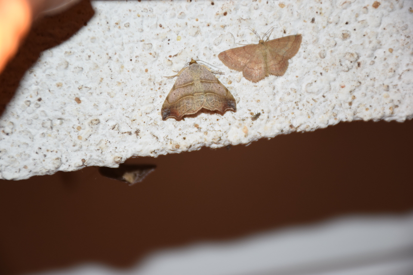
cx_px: 206
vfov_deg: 6.5
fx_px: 2409
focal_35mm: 210
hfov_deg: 9.8
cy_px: 138
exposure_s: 1/60
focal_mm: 140
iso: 500
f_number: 5.6
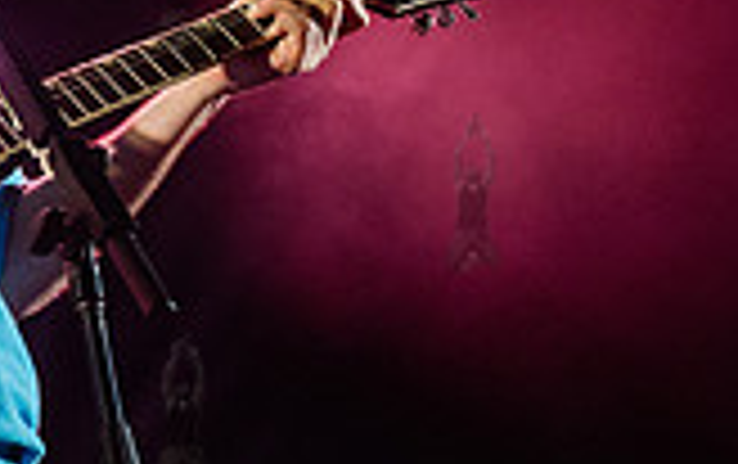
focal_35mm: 142
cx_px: -494
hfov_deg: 13.5
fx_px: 2860
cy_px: 200
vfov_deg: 9.3
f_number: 5
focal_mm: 35
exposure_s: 1/1250
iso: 4000
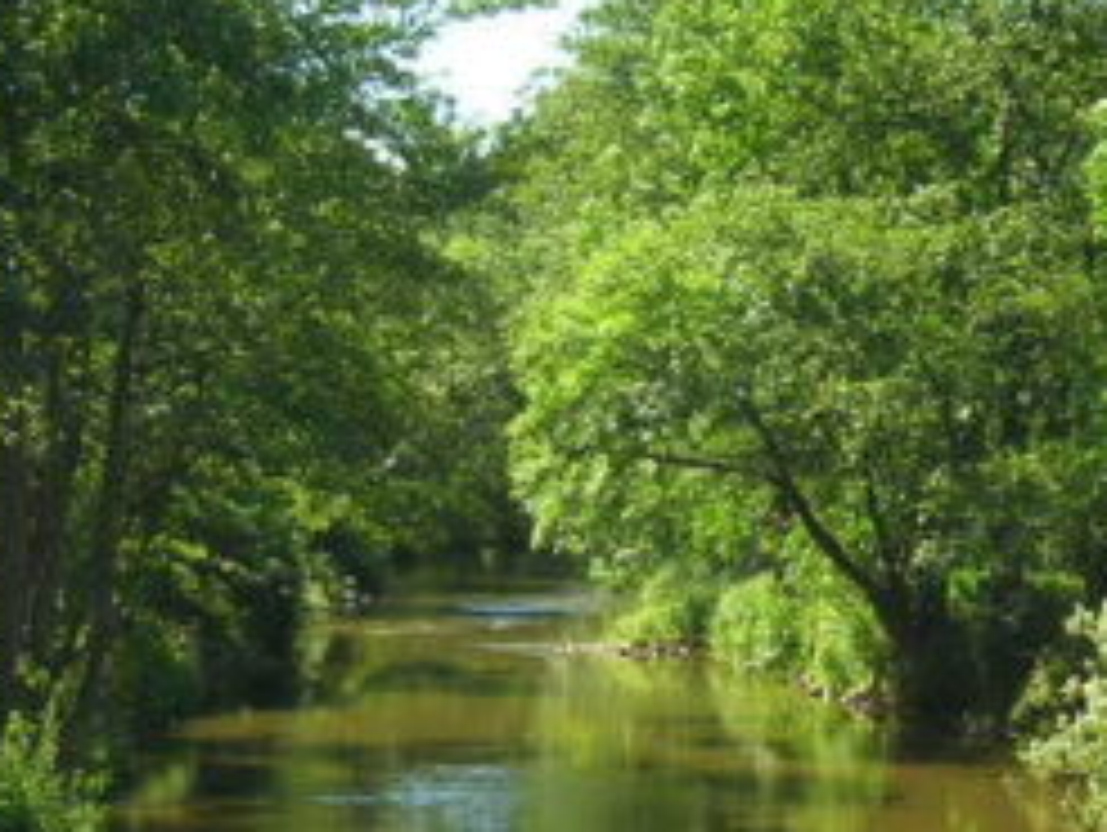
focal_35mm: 106
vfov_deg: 14.0
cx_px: 796
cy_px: 409
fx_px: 3393
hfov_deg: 18.4
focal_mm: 5.7
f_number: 4.9
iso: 50
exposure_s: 1/112
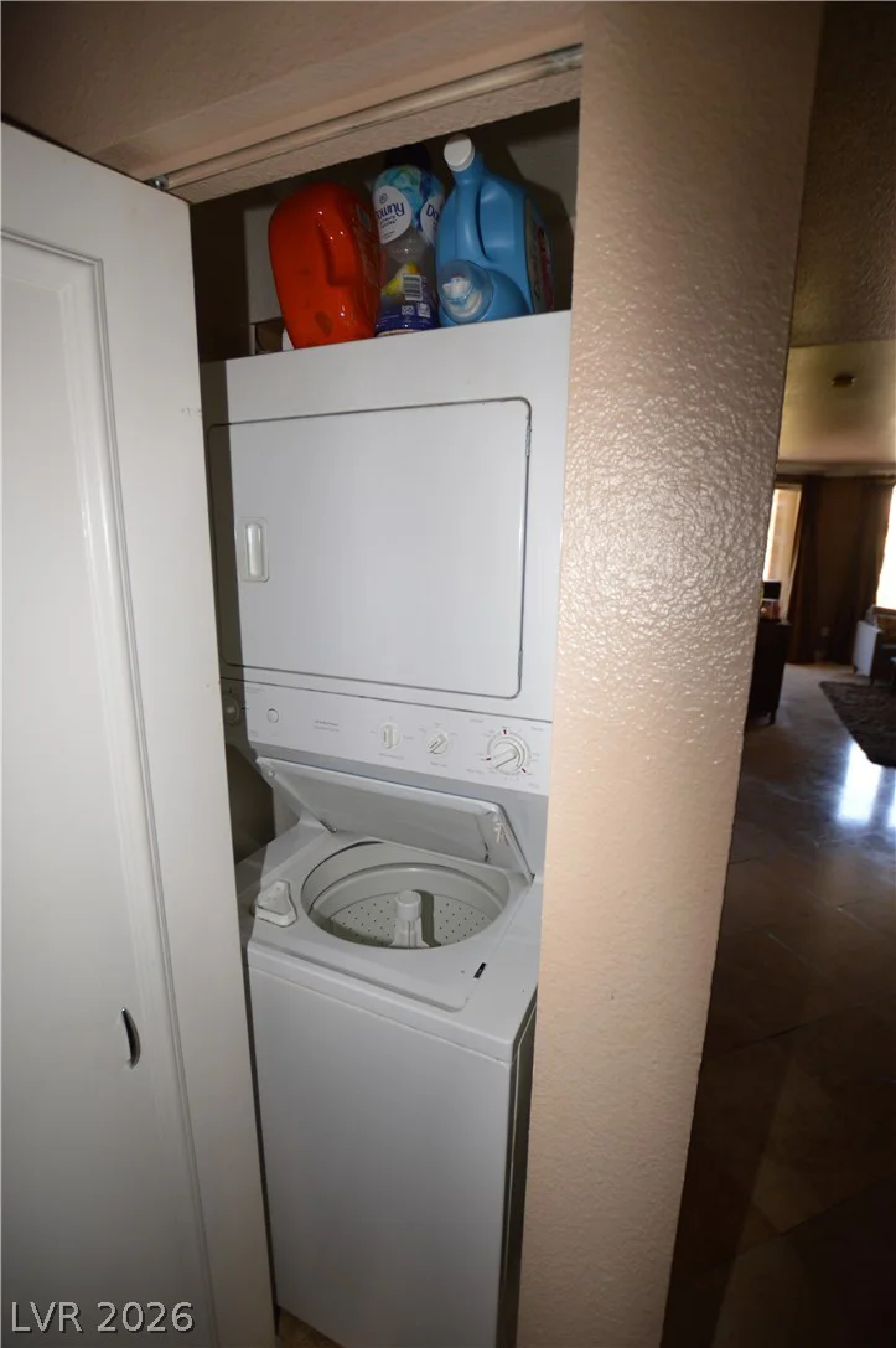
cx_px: 448
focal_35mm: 15
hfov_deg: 77.2
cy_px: 674
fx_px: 561
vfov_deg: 100.4
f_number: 3.5
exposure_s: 1/60
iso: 200
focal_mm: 10
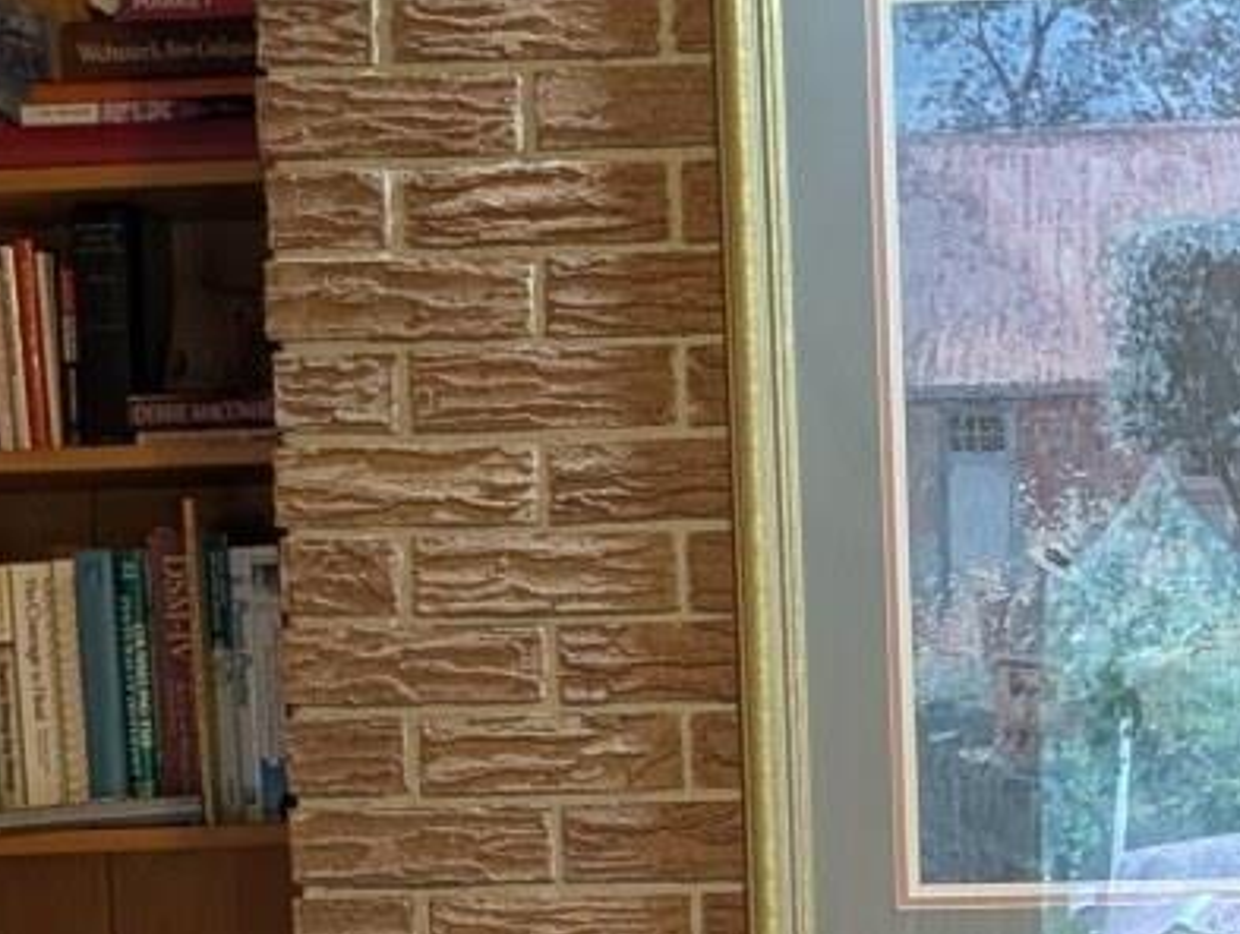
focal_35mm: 122
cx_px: 1136
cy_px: 1363
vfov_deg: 11.7
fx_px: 4377
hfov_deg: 15.9
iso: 215
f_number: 1.68
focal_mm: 6.9
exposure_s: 1/60
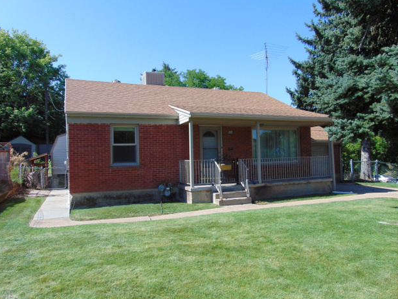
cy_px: 153
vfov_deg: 53.1
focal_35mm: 26
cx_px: 199
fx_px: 299
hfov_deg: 67.3
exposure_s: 1/800
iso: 80
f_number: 3
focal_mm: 4.5
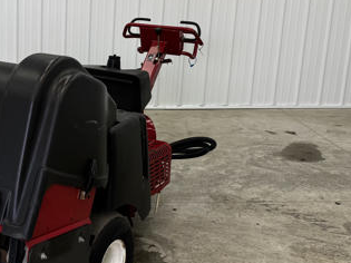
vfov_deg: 23.9
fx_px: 618
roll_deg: -1.0
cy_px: 97
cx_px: 32
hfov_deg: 30.3
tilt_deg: -14.9
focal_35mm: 61
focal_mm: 6.76
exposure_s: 1/236
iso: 64
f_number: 1.78
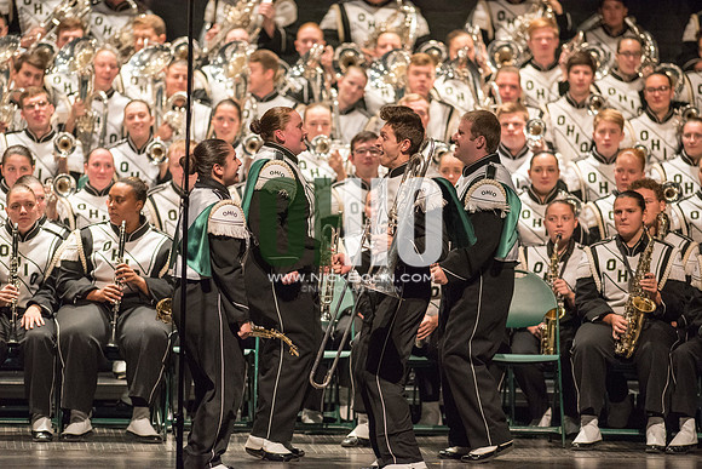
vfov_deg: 4.6
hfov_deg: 6.9
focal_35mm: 300
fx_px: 5851
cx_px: 351
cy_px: 234
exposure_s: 1/500
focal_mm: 300
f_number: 2.8
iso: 4000
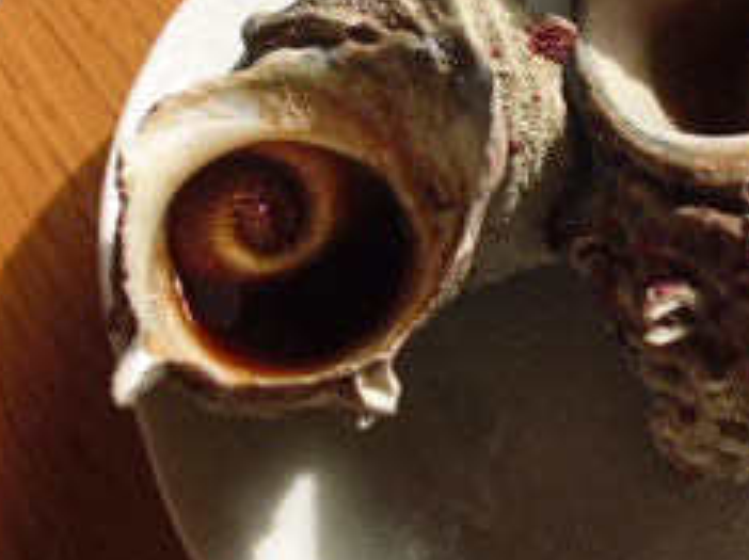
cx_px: 592
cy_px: 64
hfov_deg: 39.7
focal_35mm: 46
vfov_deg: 30.2
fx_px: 994
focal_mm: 4.3
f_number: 2.8
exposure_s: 1/100
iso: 100
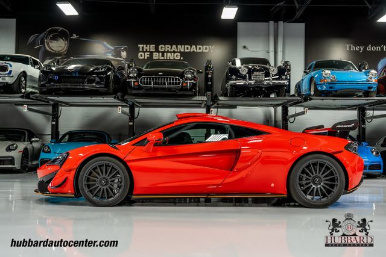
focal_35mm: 46
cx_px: 193
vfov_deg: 29.1
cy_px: 128
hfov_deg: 42.5
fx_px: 496
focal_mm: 46
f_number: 5
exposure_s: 1/60
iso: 800
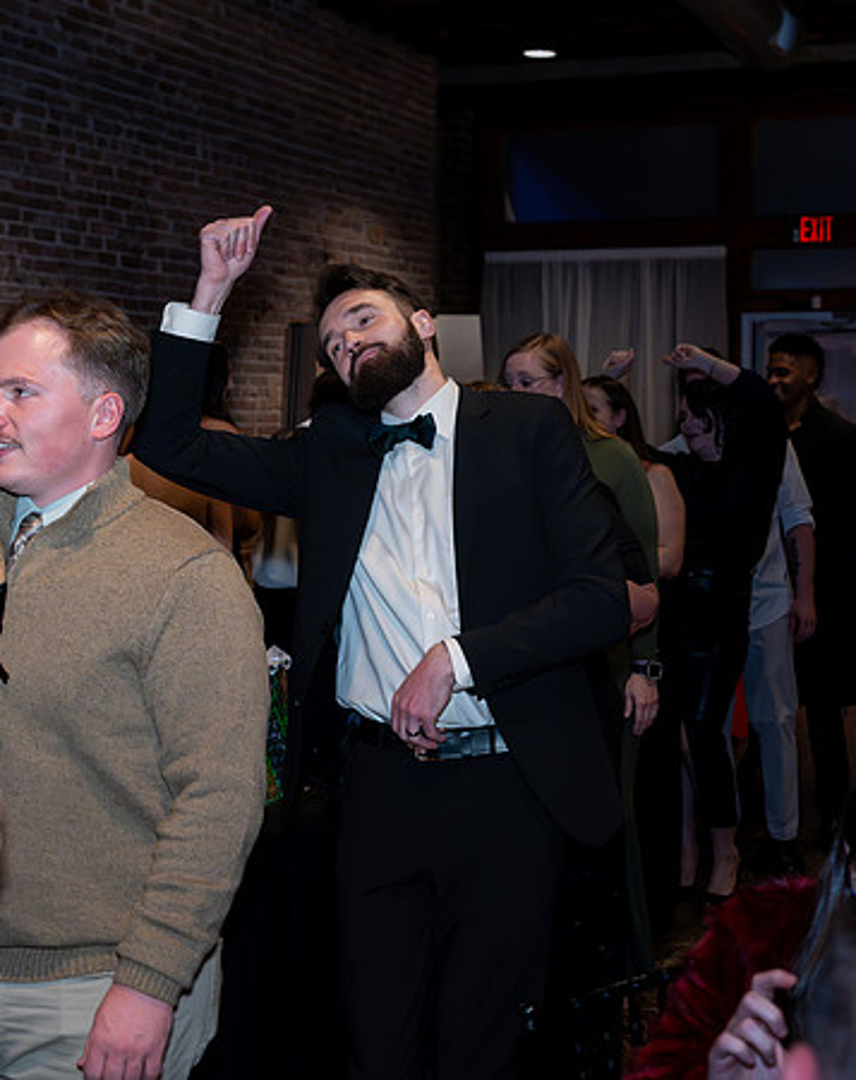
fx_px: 1780
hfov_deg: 27.0
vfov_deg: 33.7
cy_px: 469
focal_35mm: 56
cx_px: 428
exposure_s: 1/250
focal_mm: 35
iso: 6400
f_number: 5
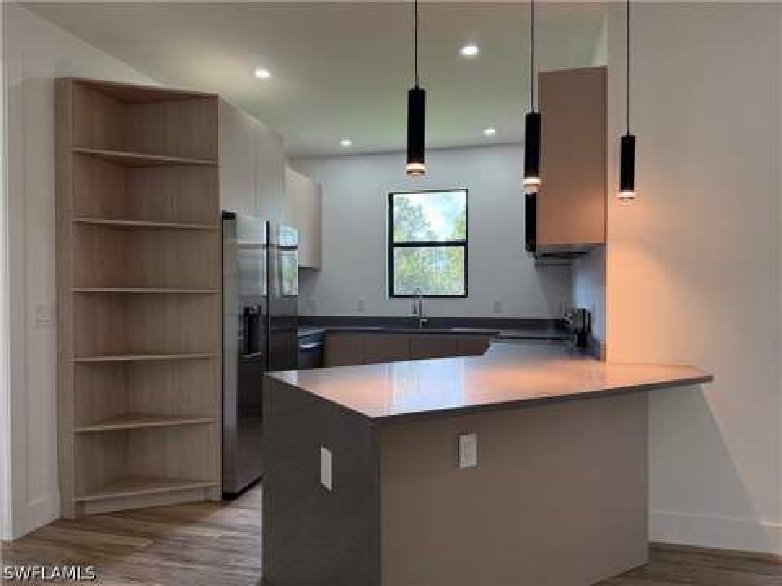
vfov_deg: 56.8
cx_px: 391
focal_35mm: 24
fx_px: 542
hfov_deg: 71.6
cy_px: 293
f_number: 1.78
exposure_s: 1/211
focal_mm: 6.76
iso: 200
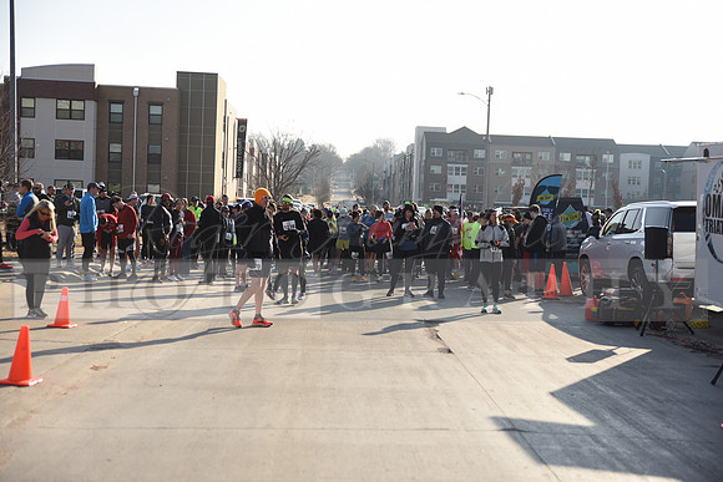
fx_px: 1004
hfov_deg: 39.6
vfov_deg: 27.0
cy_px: 241
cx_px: 362
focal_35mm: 50
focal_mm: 50
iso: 100
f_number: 2.8
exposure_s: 1/1250
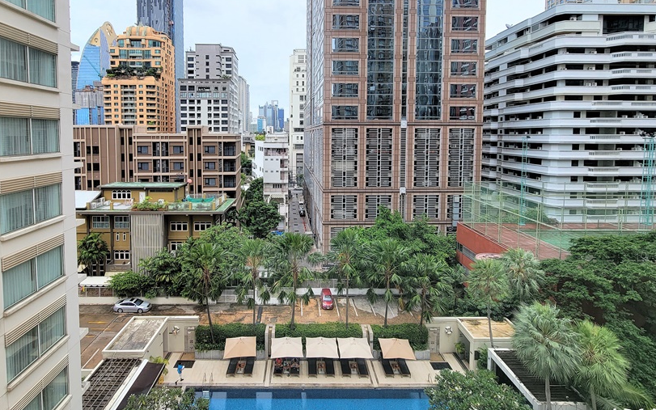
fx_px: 304
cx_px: 296
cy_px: 149
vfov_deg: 66.8
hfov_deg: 94.1
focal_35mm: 17
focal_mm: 2.2
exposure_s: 1/571
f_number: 2.2
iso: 50
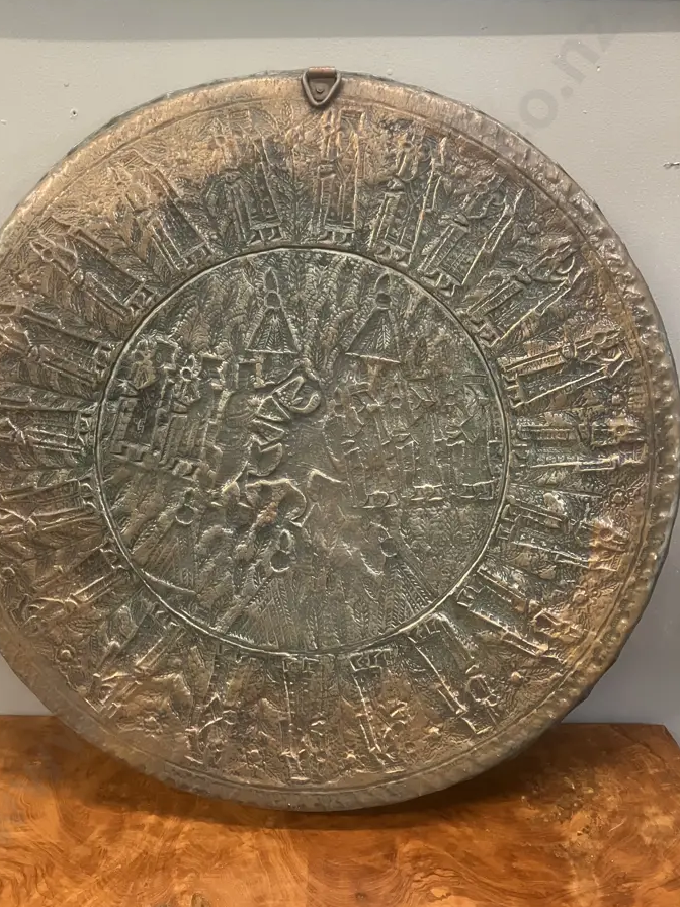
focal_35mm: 32
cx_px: 296
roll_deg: -0.8
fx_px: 838
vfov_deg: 56.8
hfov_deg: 44.1
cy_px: 430
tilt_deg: -14.5
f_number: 1.8
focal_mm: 3.99
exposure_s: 1/50
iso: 320
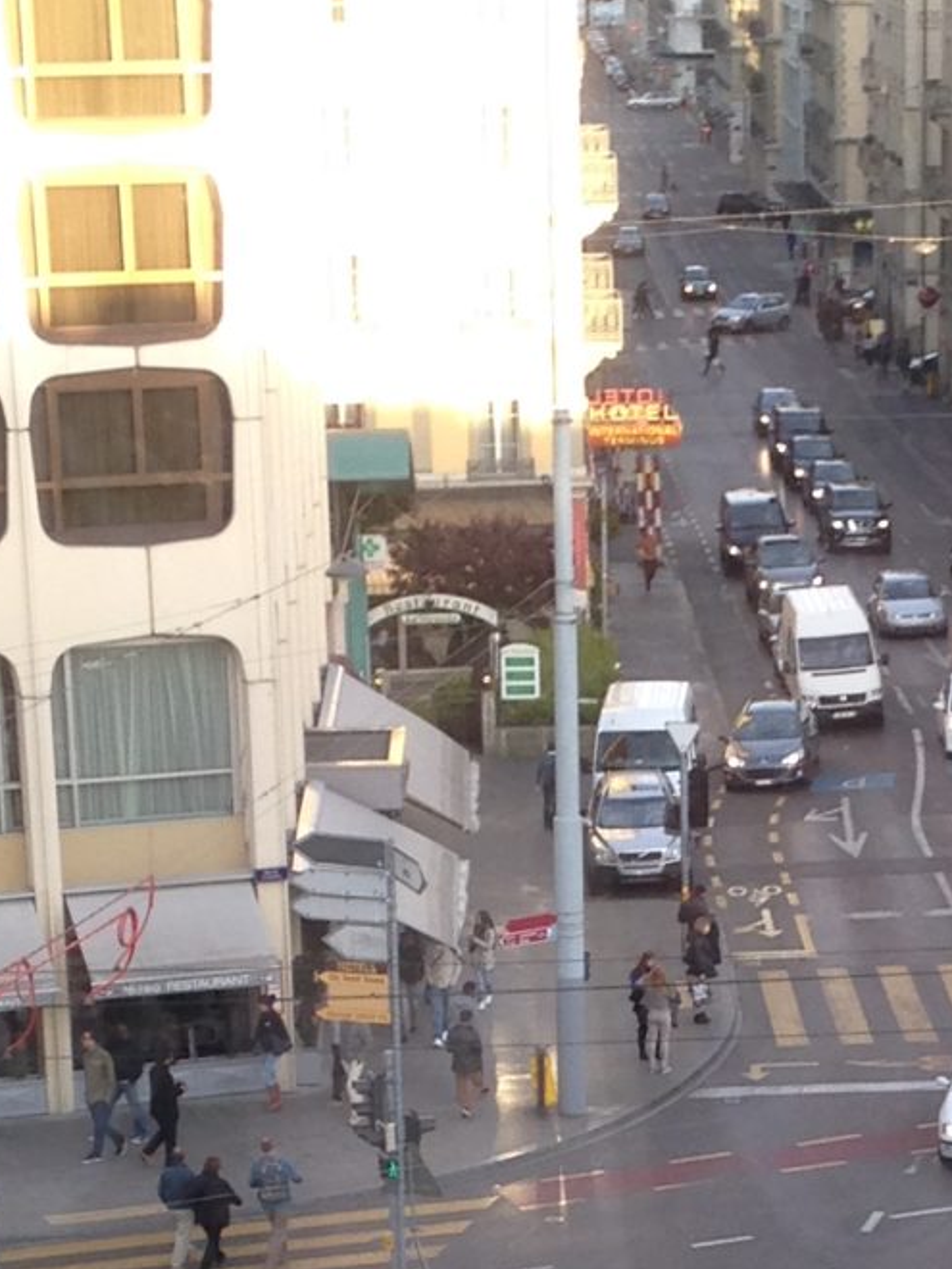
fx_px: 4694
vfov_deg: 15.1
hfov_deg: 11.5
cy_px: 1304
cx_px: 742
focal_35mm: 128
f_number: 2.4
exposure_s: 1/127
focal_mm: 4.12
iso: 50
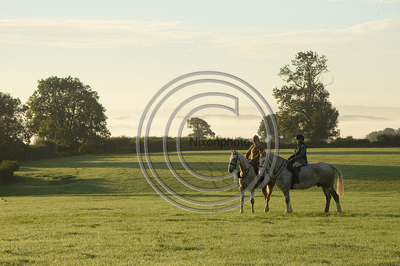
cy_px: 133
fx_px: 1777
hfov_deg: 12.8
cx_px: 200
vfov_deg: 8.6
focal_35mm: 160
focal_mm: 160
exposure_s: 1/800
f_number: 11
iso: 1600
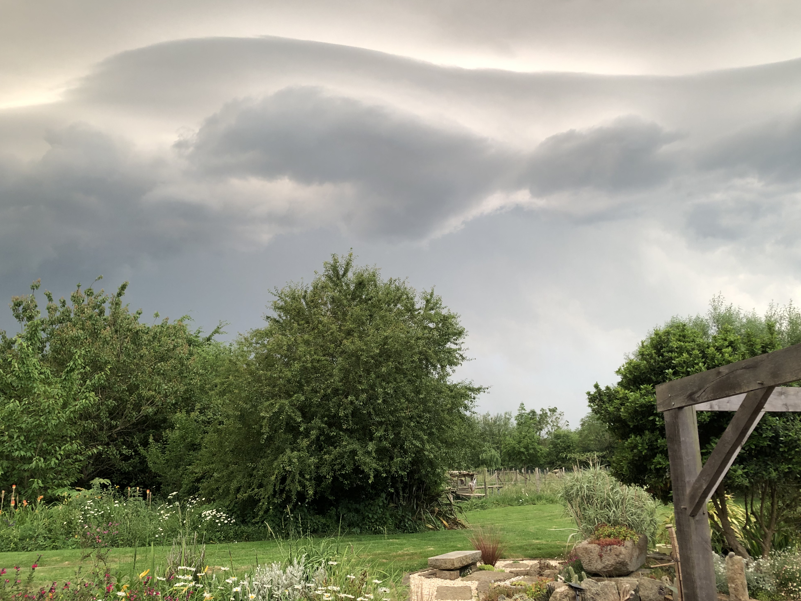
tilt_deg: +12.8
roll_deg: +0.5
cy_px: 301
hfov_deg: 61.7
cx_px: 410
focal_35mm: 29
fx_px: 671
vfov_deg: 48.2
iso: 25
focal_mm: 3.99
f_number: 1.8
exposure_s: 1/30
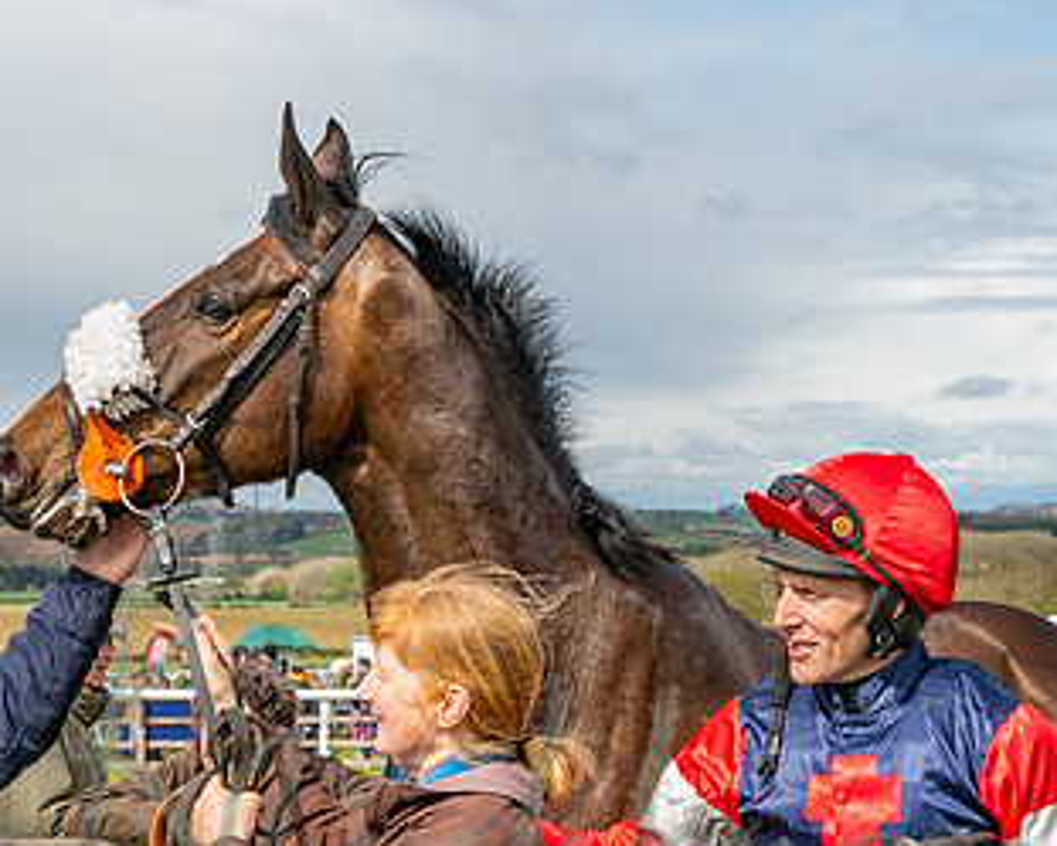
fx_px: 3317
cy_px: 730
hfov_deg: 18.1
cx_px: 536
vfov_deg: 14.4
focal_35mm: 106
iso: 400
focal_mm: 35
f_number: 4.5
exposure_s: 1/2000
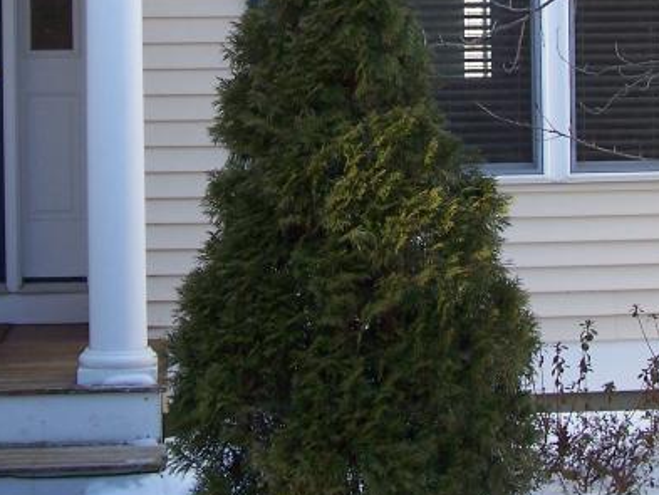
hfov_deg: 19.8
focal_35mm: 99
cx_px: 330
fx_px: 1885
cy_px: 8
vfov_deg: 14.7
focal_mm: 6.3
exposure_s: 1/160
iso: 64
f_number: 2.8
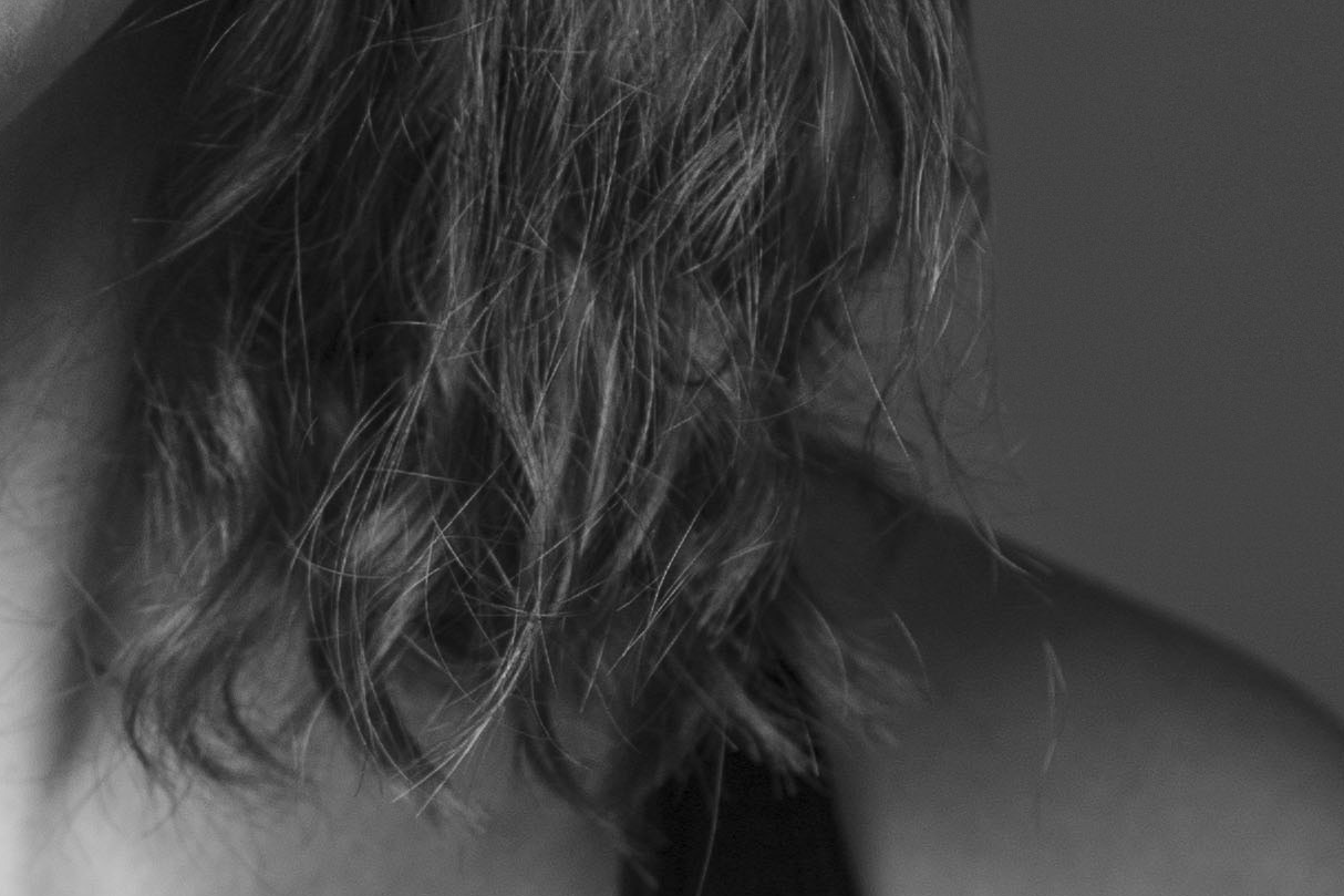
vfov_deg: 2.5
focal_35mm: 557
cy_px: 491
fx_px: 20790
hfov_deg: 3.7
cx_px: -327
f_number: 2.8
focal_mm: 85
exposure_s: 1/125
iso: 100
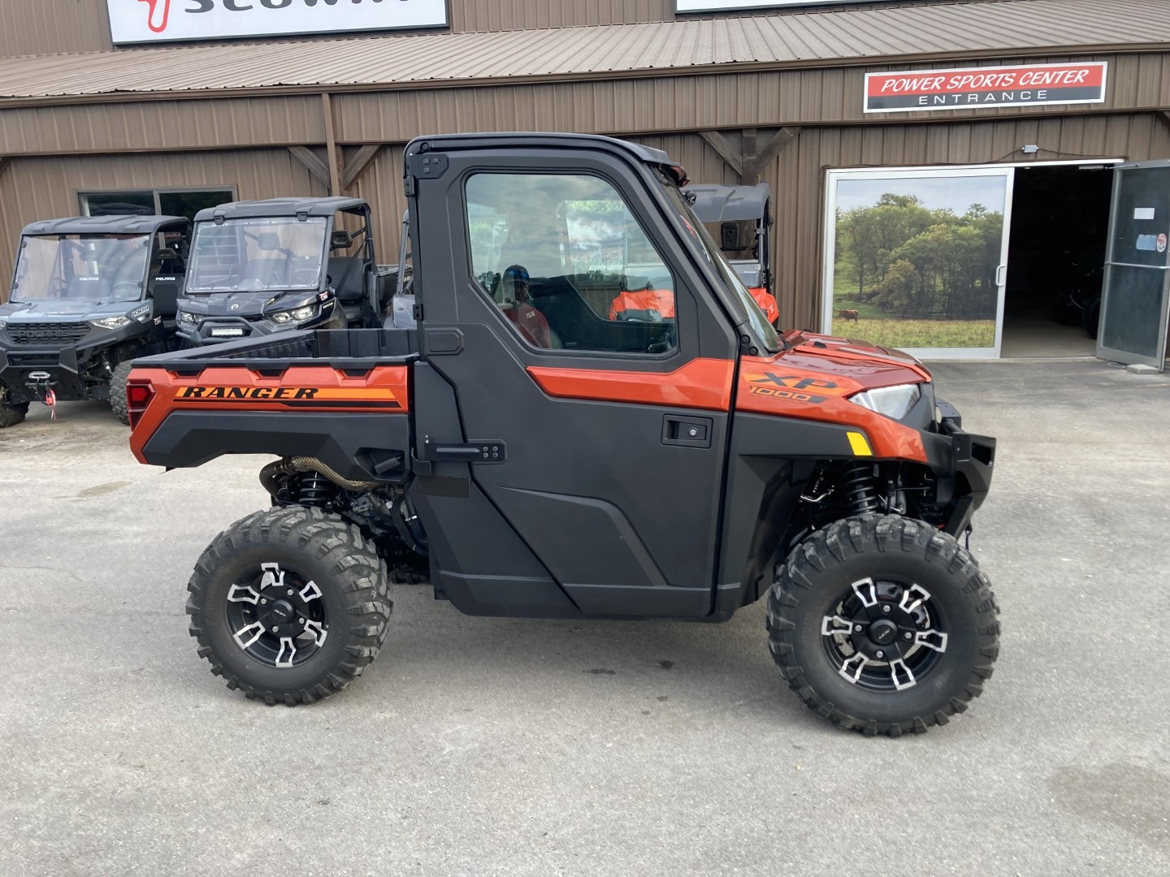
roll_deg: -0.1
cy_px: 438
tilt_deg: -16.2
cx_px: 585
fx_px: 946
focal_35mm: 28
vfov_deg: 49.7
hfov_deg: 63.4
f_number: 1.8
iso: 20
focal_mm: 3.99
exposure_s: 1/149
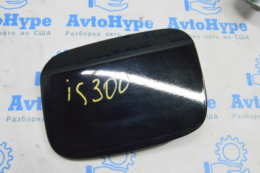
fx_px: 281
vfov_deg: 34.2
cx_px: 130
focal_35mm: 39
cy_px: 86
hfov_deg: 49.6
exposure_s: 1/20
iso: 6400
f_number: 20
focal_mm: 26
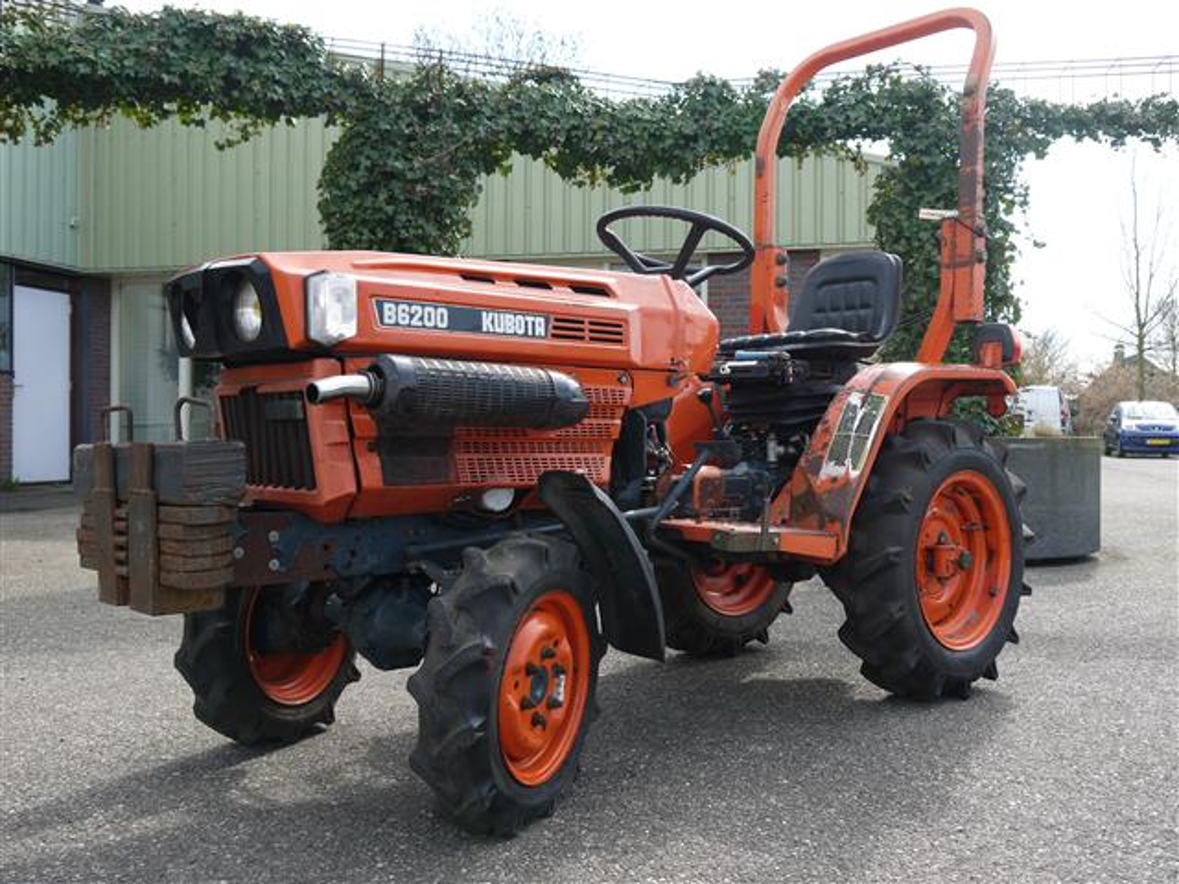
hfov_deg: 54.0
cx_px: 590
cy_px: 442
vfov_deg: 41.8
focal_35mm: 34
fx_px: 1158
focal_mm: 17
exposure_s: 1/200
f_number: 5.6
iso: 100
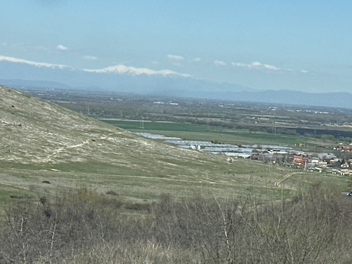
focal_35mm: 126
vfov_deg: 11.7
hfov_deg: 15.4
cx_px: 354
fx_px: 1281
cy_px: 78
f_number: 1.78
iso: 64
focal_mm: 6.86
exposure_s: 1/4785
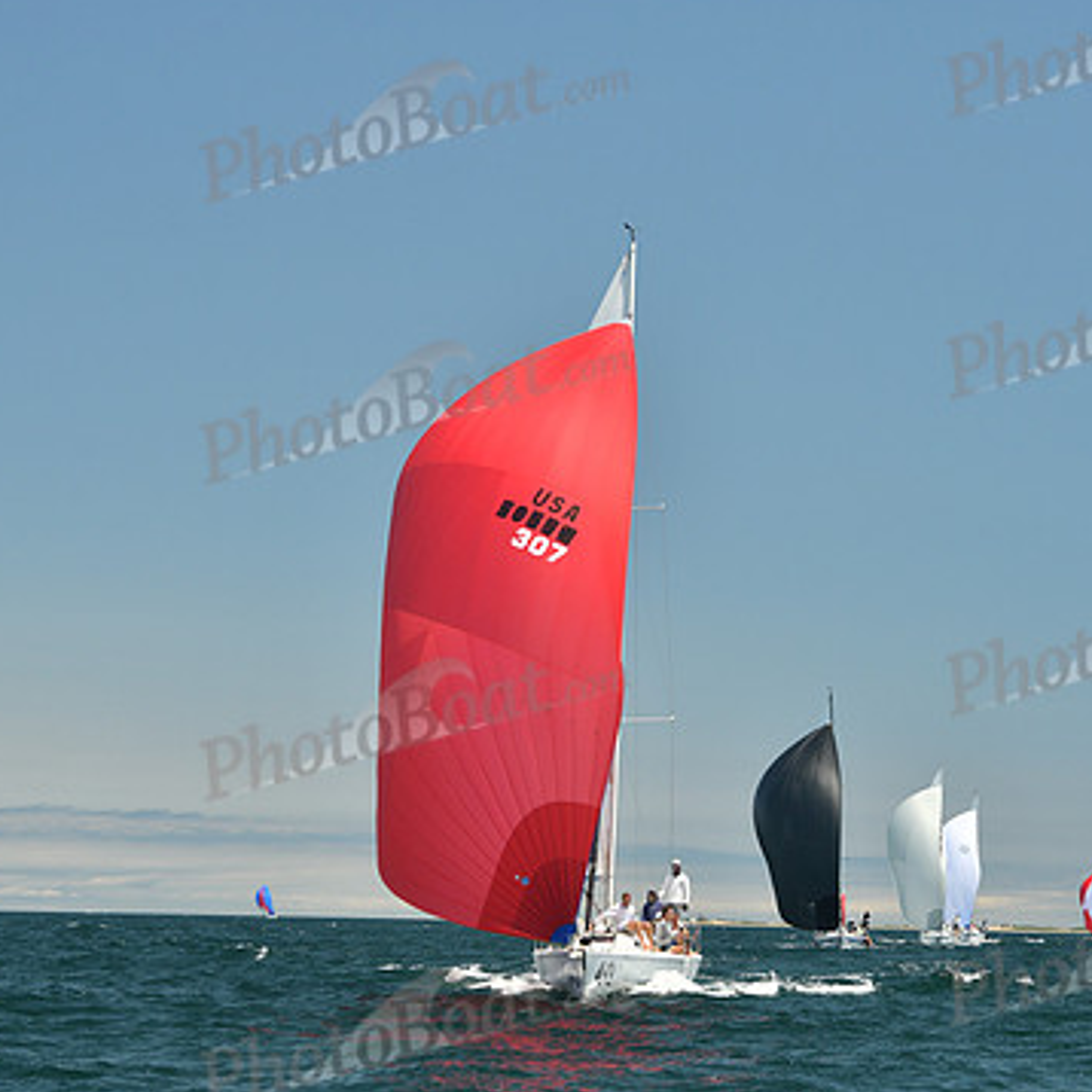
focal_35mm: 117
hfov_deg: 14.8
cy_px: 520
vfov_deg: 14.9
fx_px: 4176
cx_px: 790
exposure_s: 1/640
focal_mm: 85
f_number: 6.3
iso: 320
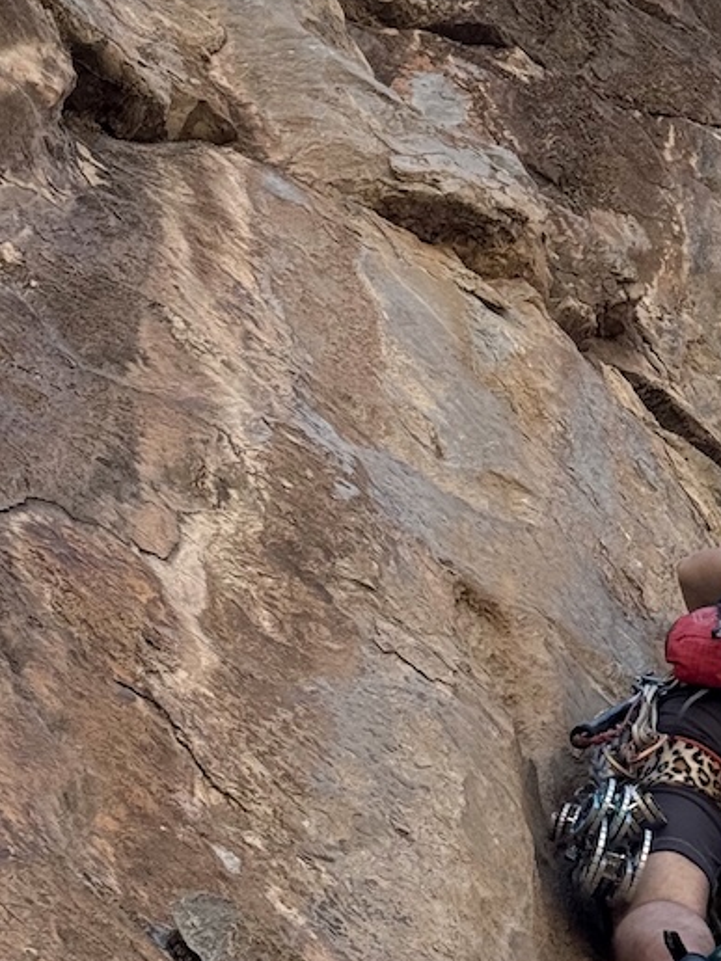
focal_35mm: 134
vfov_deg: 14.7
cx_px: 1002
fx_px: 3721
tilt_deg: +69.7
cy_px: 423
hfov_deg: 10.8
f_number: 1.78
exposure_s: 1/2331
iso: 64
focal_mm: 6.76
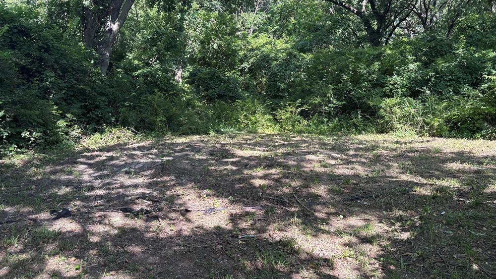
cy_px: 130
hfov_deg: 66.0
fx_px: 381
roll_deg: +0.0
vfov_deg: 40.2
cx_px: 253
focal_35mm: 29
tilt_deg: -2.9
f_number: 1.6
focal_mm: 5.96
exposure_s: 1/320
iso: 50
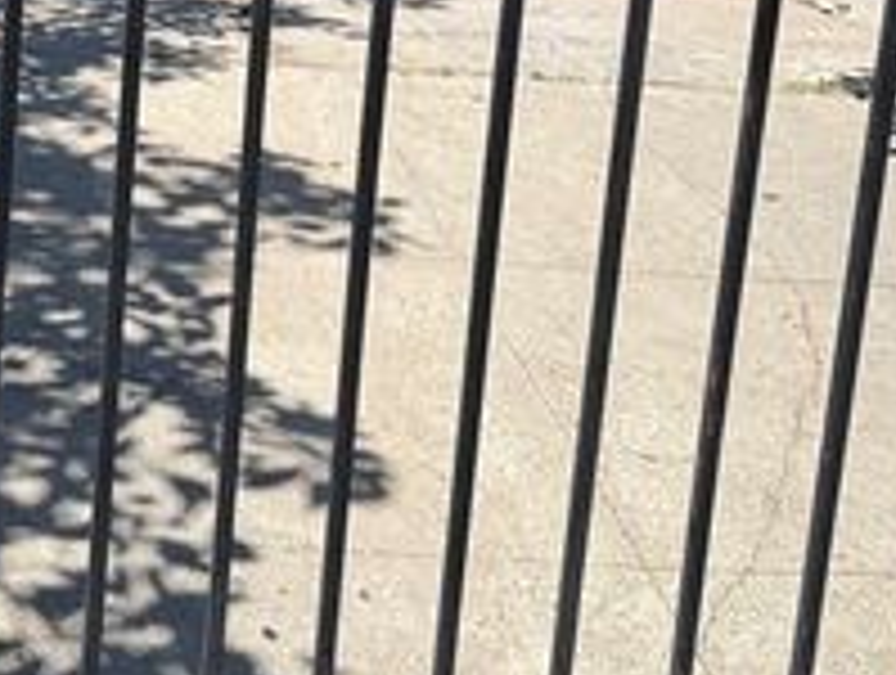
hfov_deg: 23.4
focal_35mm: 77
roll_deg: -2.1
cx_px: -140
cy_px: -140
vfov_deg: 18.2
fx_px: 1997
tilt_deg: -7.5
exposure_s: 1/2801
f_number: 1.78
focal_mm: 6.76
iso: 80
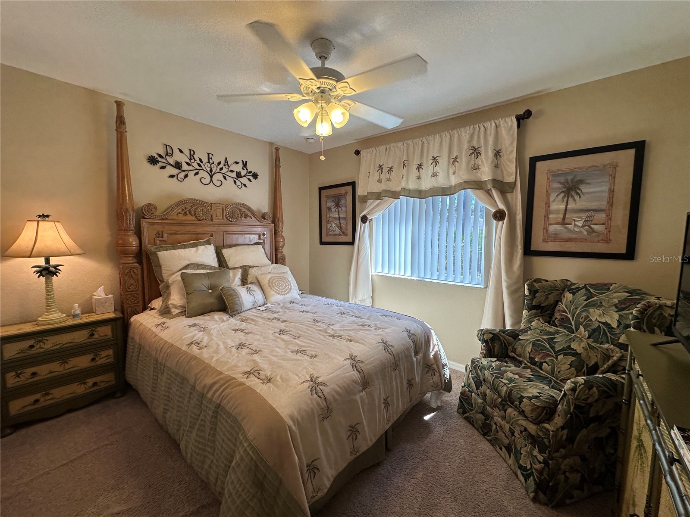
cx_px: 345
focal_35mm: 14
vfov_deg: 85.7
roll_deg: -1.3
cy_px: 258
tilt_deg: -5.8
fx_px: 279
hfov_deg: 102.1
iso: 64
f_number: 2.2
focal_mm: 2.22
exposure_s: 1/120
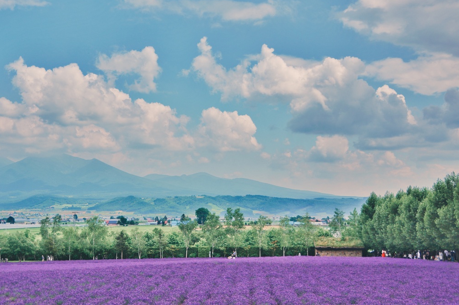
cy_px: 156
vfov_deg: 26.9
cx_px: 204
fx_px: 637
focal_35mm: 50
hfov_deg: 39.6
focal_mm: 28
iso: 100
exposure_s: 1/2000
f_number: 4
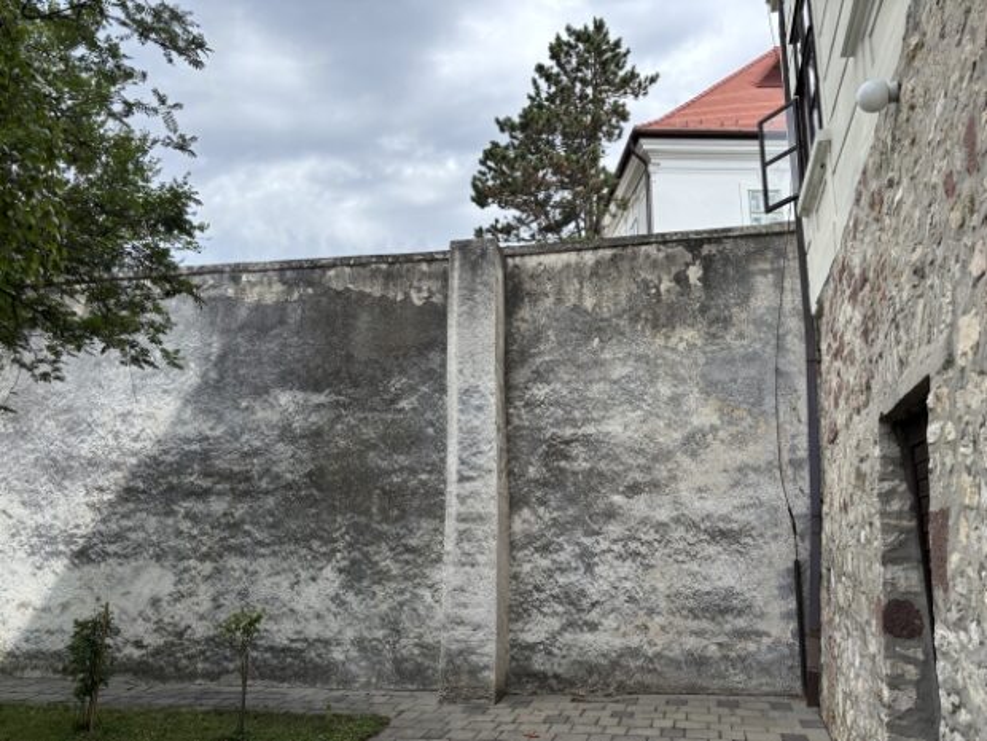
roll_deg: +0.0
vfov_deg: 53.1
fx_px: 741
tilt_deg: +12.0
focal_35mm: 26
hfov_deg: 67.3
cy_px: 370
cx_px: 494
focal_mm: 5.96
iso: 50
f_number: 1.6
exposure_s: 1/1845
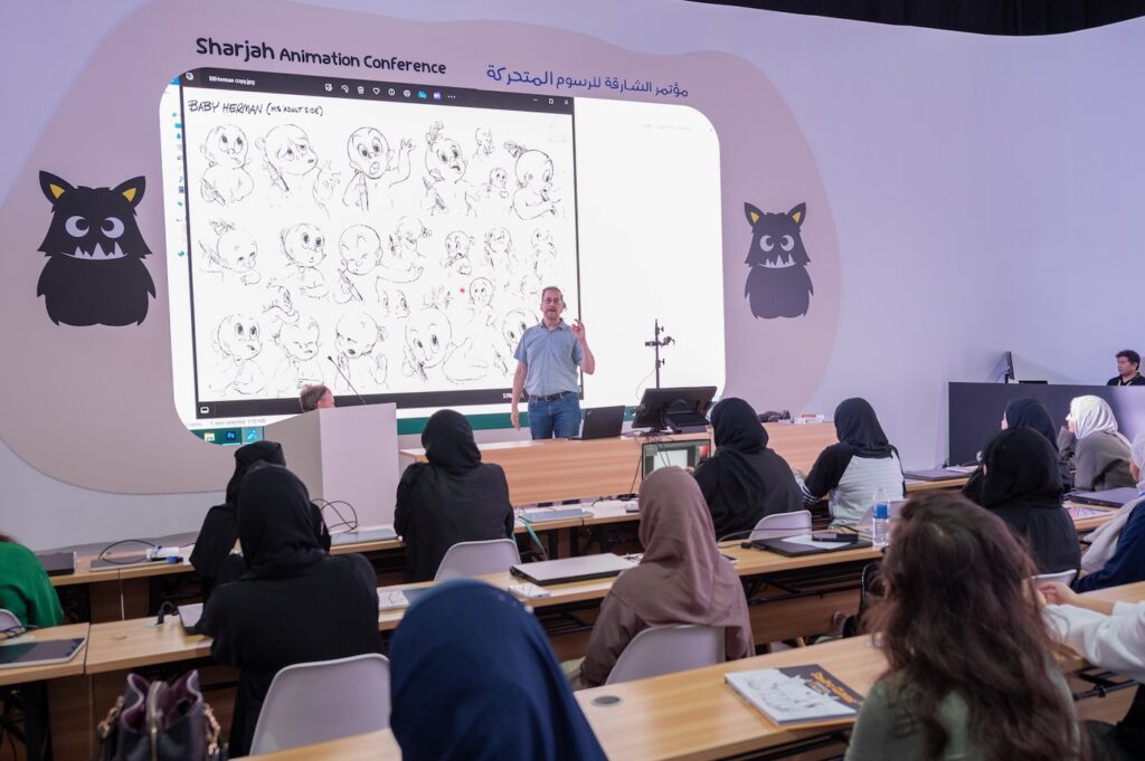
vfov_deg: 41.0
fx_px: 1019
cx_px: 609
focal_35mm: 32
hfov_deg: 58.6
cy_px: 407
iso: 1600
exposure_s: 1/125
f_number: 4
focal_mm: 24
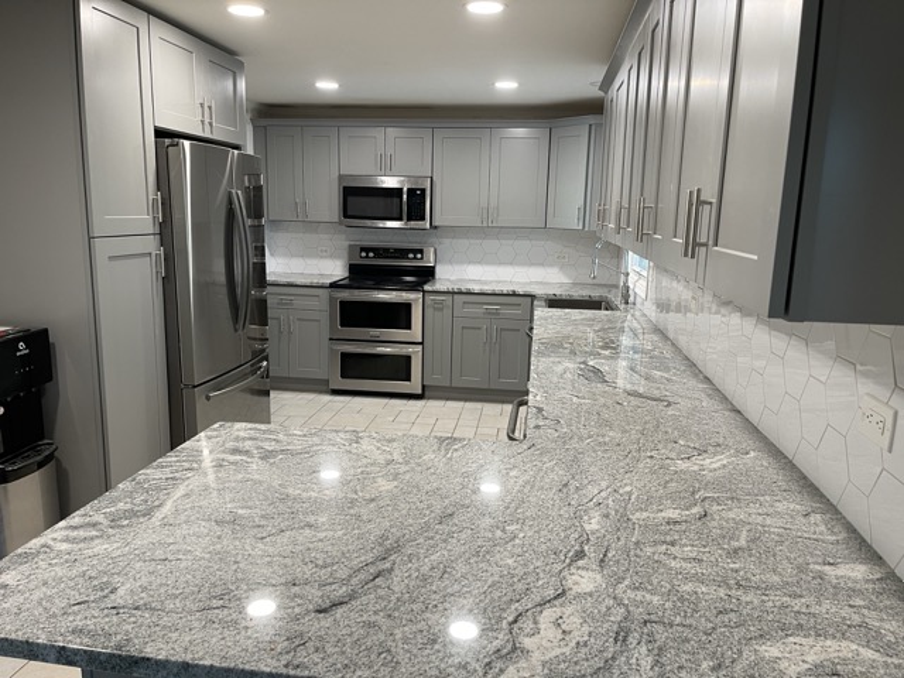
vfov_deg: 53.1
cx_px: 452
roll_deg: -1.7
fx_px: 679
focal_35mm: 26
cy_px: 339
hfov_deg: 67.3
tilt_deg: -11.7
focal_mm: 5.1
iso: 100
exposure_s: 1/60
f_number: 1.6
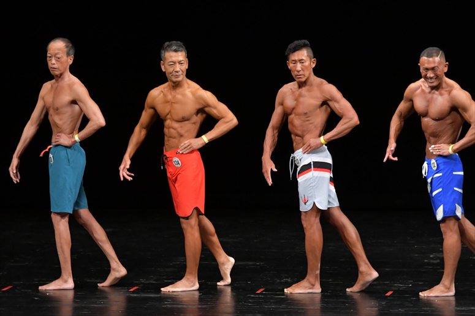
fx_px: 3561
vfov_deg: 5.1
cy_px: 158
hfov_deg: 7.6
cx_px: 238
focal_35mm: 270
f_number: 5.6
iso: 3200
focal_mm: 180
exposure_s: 1/400
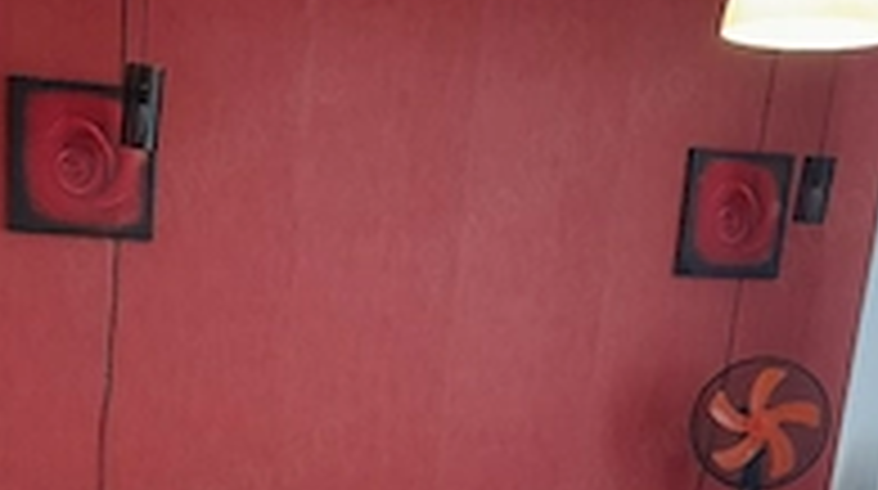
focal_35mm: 56
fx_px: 1302
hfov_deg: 36.9
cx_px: 293
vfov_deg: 20.1
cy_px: 575
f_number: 2
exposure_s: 1/60.2
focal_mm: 4.6
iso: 400
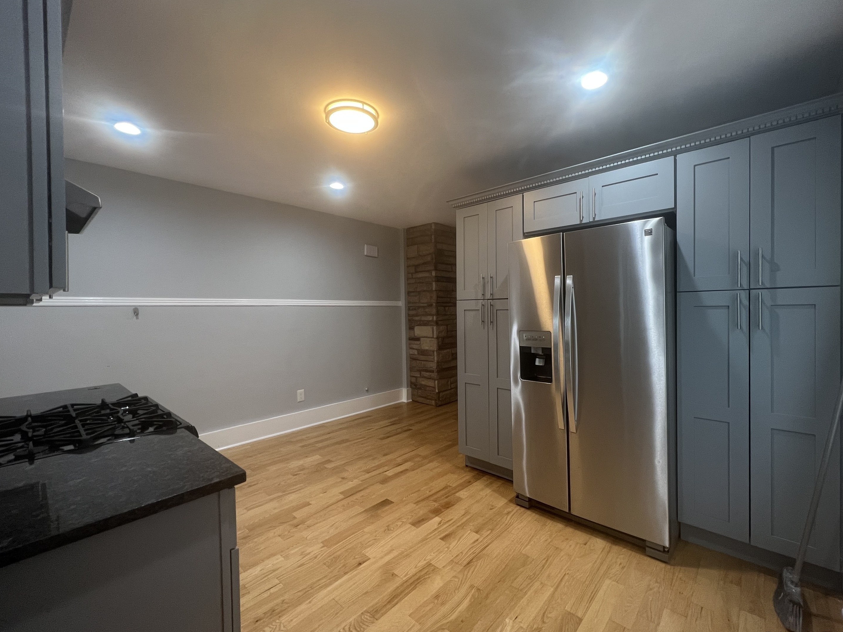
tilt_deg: -1.4
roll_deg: +1.1
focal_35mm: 14
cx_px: 443
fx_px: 341
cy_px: 316
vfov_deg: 85.7
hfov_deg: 102.0
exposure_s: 1/60
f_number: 1.8
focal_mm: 1.57
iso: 160
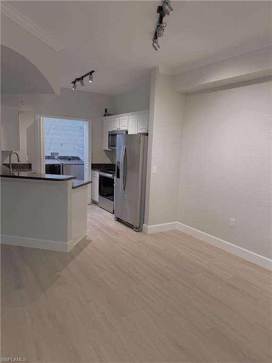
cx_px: 136
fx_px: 251
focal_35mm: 24
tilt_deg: -8.6
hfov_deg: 56.8
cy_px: 182
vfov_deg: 71.6
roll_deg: -1.4
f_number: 1.78
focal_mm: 6.76
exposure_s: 1/120
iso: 200
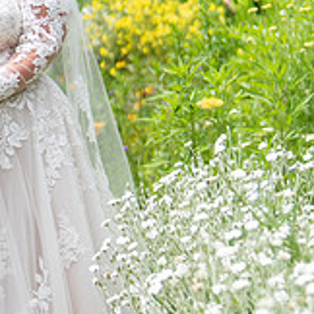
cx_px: 37
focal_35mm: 177
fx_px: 1816
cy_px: 128
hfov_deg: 9.8
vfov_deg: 9.9
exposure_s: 1/5000
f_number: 2.8
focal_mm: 75
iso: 200
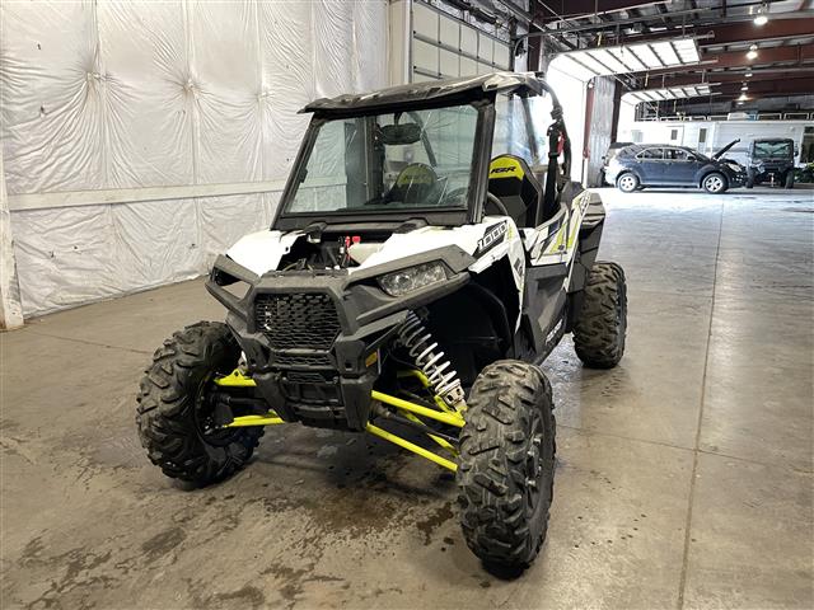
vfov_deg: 53.1
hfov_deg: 67.3
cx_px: 407
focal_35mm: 26
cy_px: 305
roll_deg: -0.3
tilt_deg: -11.7
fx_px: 611
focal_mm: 4.2
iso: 80
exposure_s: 1/60
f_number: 1.6
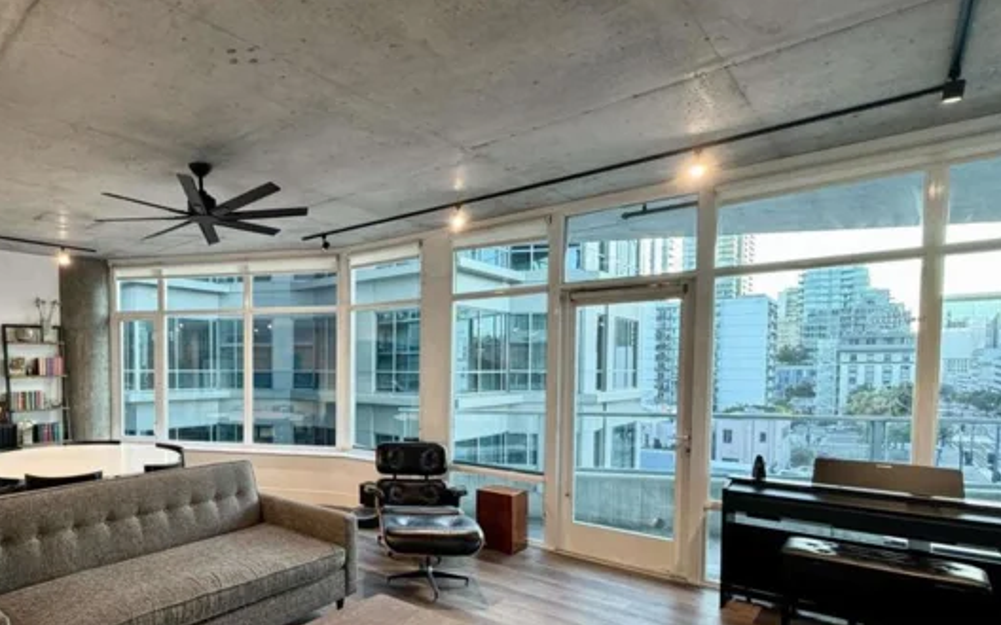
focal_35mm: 21
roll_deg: -0.1
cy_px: 390
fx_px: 573
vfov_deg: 56.6
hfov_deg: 78.7
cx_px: 308
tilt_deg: -2.5
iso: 250
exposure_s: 1/60
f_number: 2.2
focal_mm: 2.22
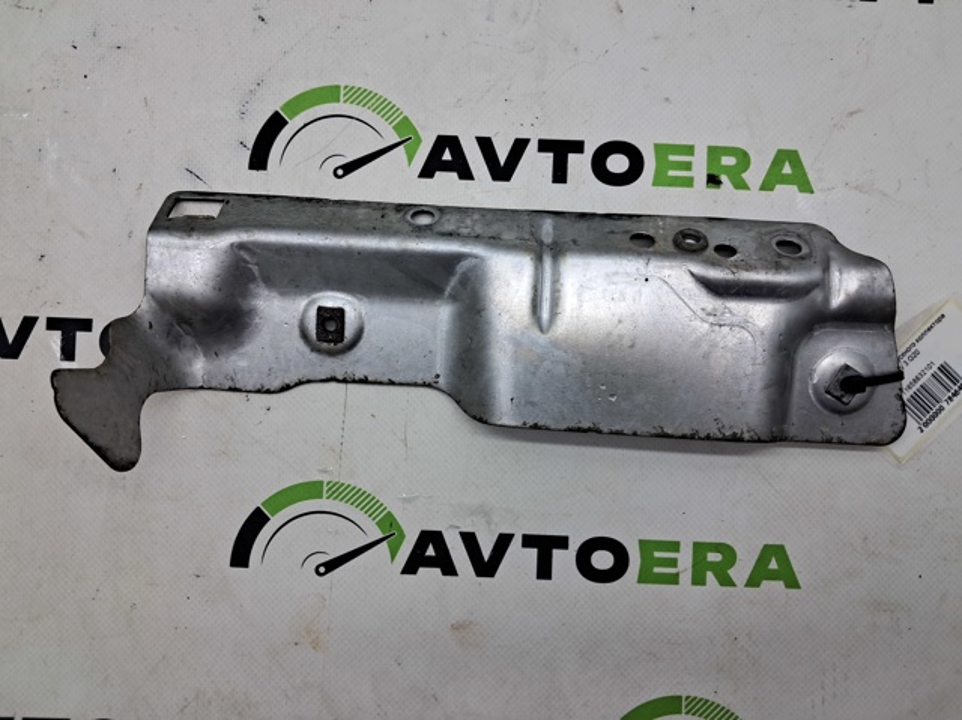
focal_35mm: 27
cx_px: 481
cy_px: 360
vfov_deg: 51.3
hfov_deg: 65.4
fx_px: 750
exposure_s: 1/120
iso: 50
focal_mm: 4
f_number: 1.8
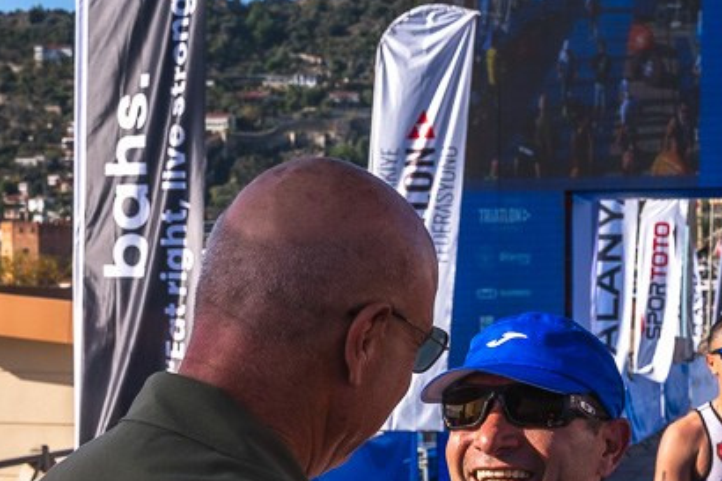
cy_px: 575
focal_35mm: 89
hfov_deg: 22.9
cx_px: 414
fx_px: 1784
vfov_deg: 14.8
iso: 200
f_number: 7.1
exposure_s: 1/1000
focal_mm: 28.5
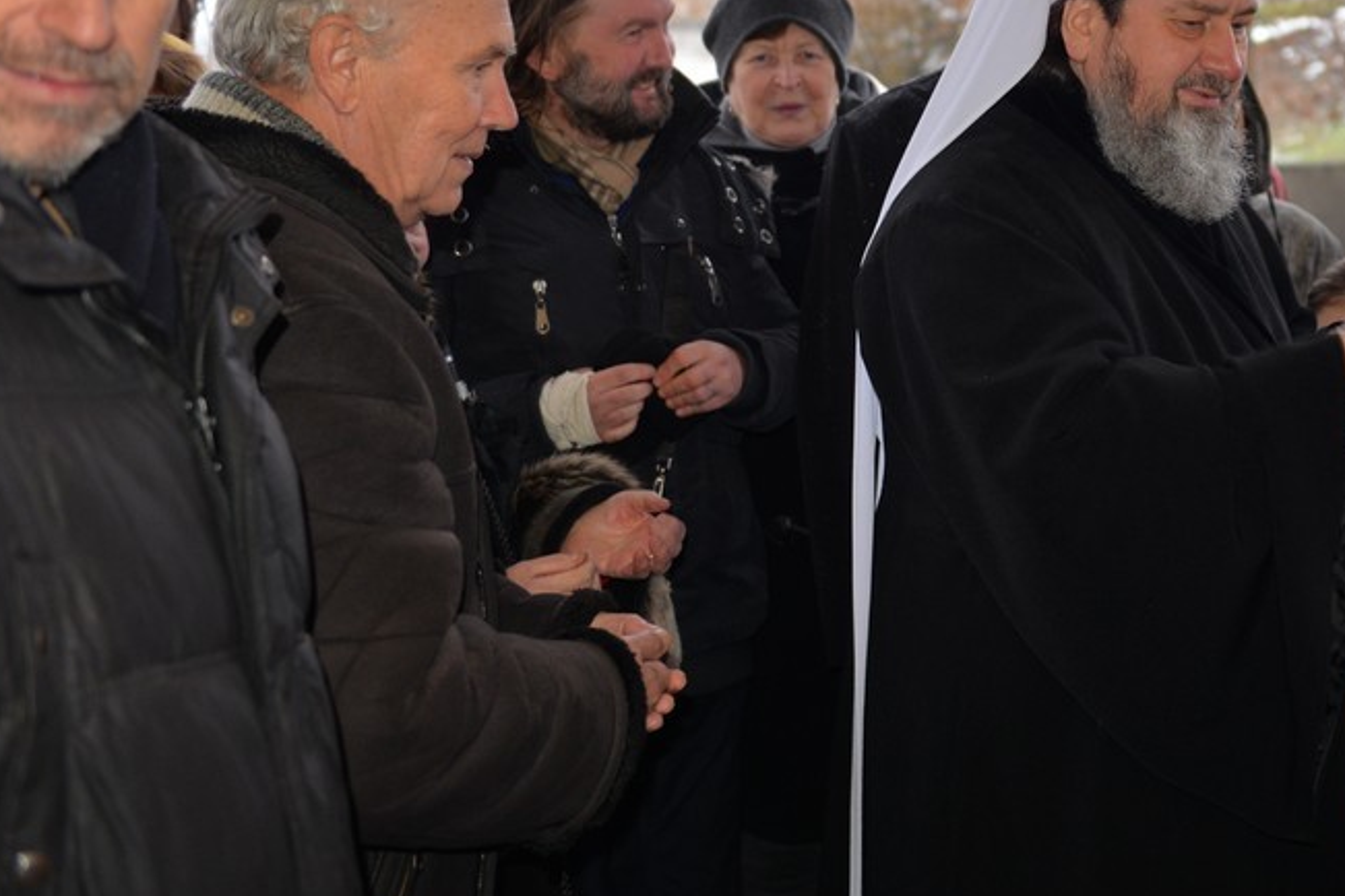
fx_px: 2204
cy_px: 195
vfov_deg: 22.7
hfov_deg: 32.6
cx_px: 1145
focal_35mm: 59
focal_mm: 32
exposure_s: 1/60
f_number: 2.8
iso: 450
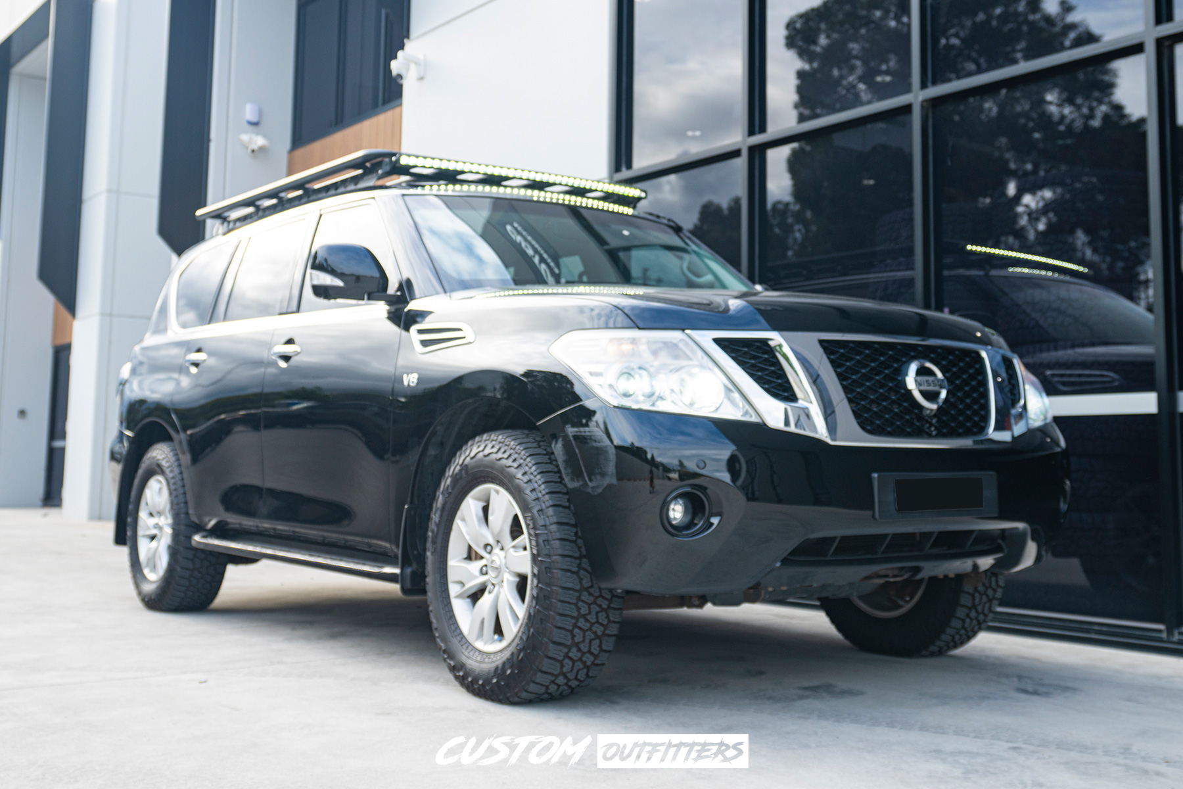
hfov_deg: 63.7
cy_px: 394
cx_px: 592
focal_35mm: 29
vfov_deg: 45.0
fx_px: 953
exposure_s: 1/80
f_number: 4.5
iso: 100
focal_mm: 29
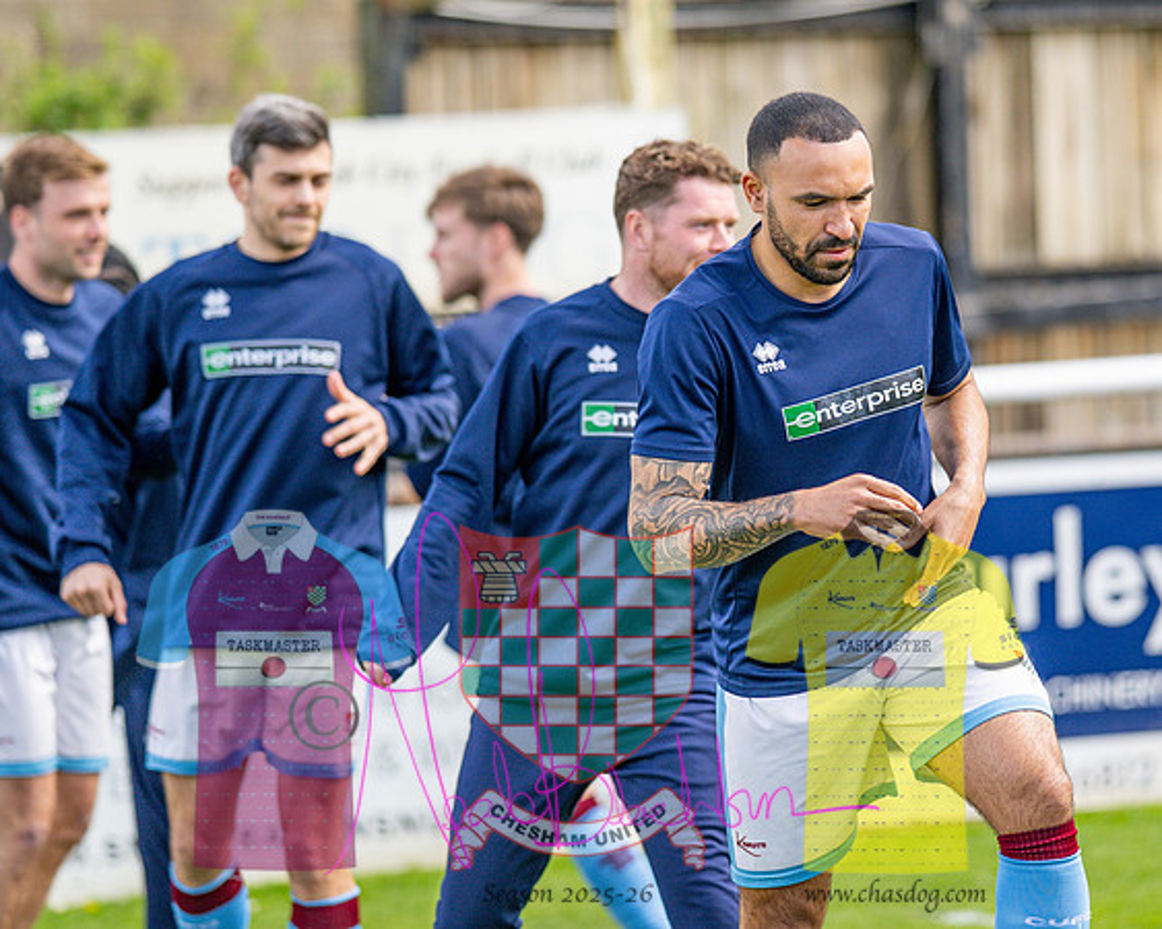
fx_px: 8595
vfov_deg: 6.2
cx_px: 766
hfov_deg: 7.7
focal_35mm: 250
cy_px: 419
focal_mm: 135
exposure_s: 1/3200
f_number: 2
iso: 200
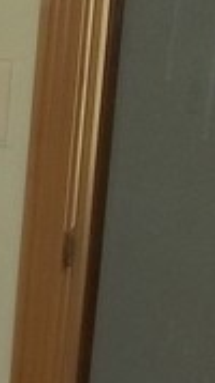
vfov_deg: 9.2
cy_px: 613
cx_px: -525
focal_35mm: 226
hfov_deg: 5.0
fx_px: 2293
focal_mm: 6.5
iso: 64
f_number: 3.1
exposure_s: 1/30
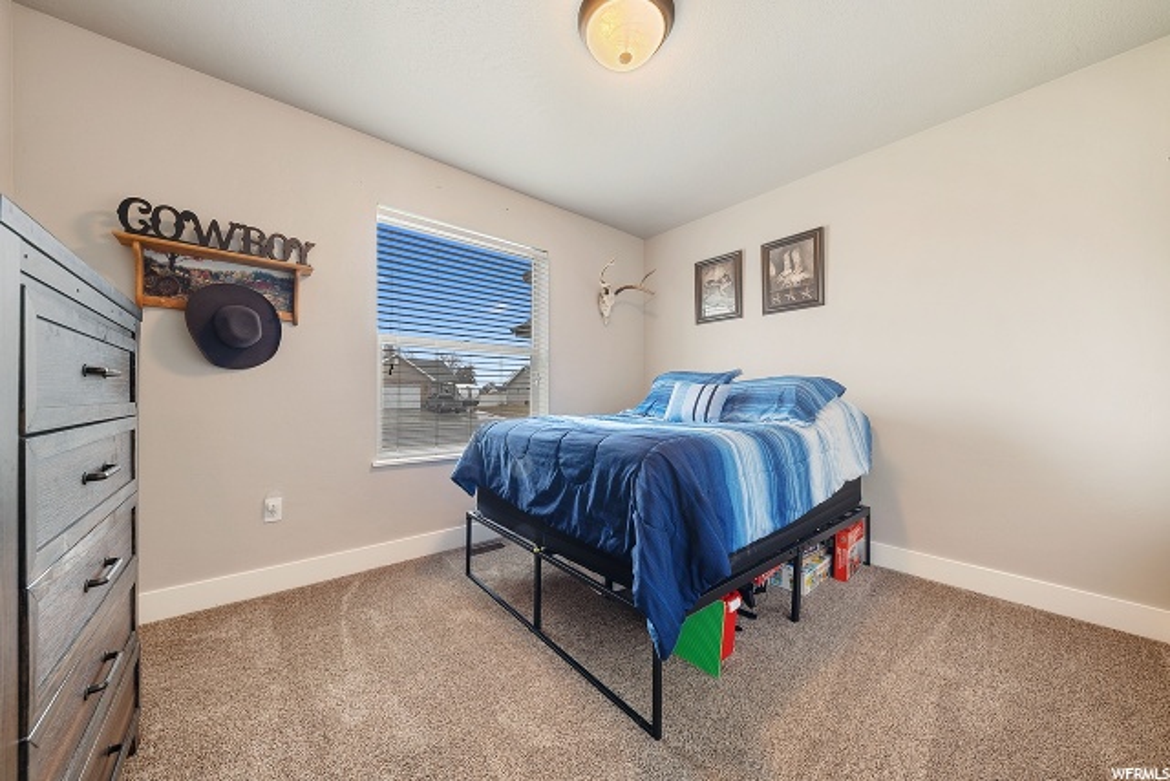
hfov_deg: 112.6
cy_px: 390
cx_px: 585
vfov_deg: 90.0
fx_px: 390
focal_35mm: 12
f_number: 8
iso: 64
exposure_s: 1.3
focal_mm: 12
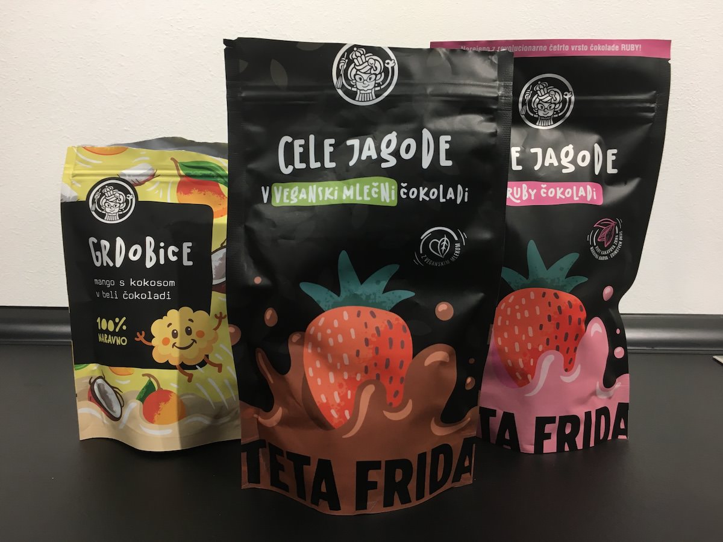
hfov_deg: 61.7
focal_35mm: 29
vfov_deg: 48.2
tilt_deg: -10.2
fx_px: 606
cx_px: 362
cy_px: 271
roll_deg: -0.2
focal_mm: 4.15
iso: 80
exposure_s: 1/33
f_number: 2.2
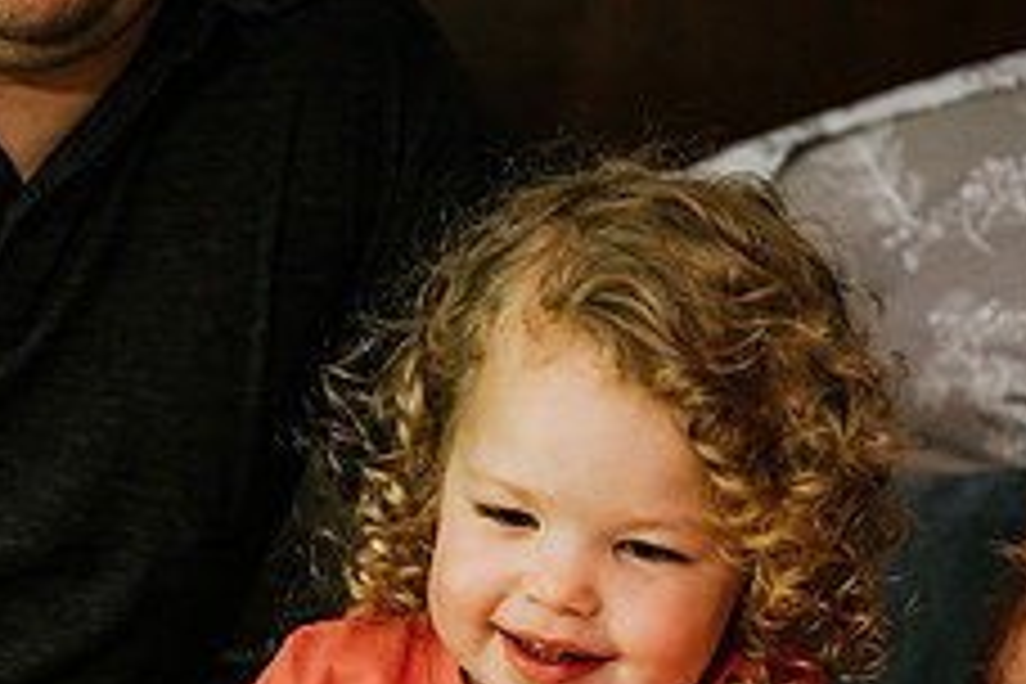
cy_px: 641
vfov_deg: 10.1
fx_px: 3847
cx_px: 423
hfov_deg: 15.2
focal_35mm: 135
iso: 1000
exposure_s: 1/250
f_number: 2.8
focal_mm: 53
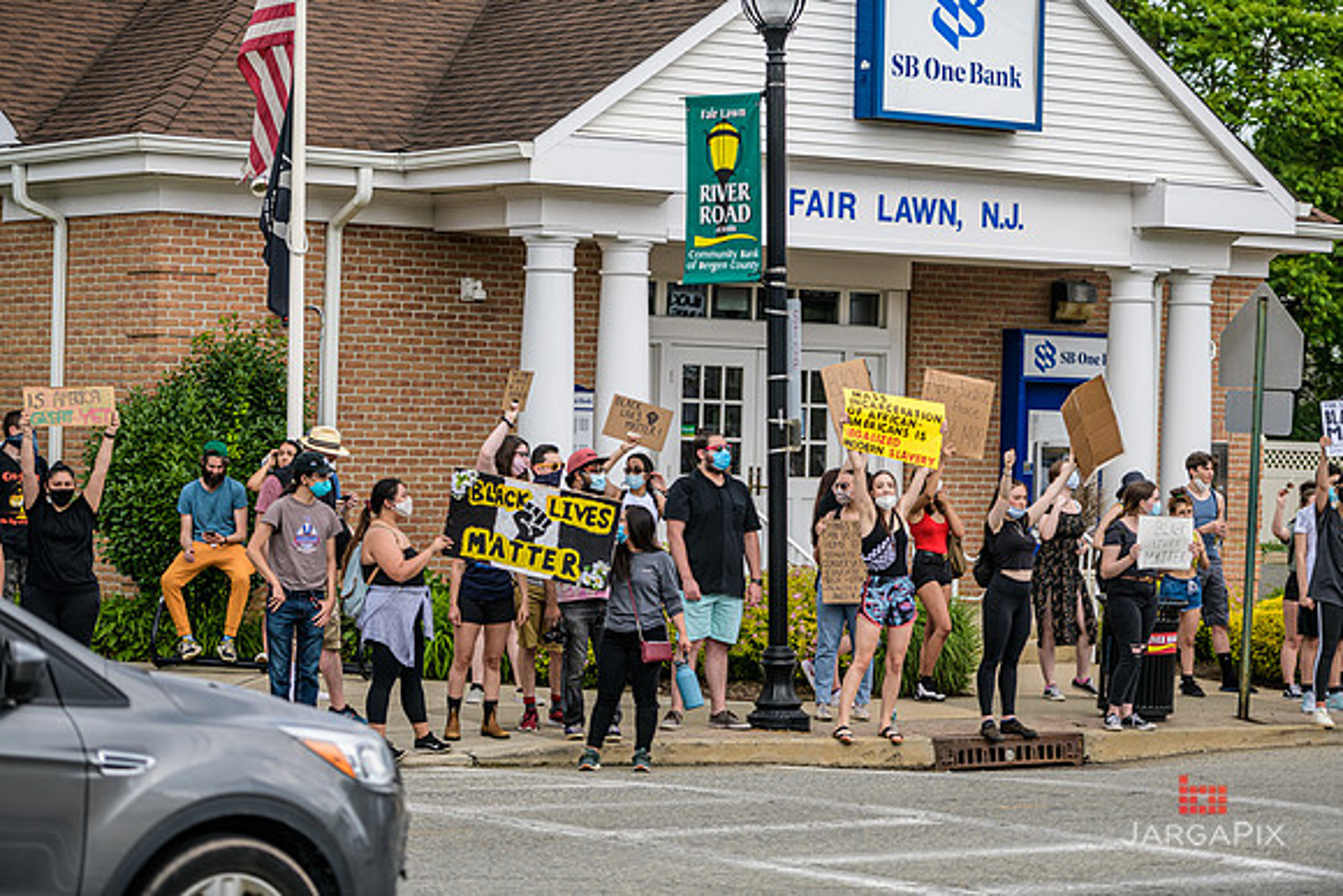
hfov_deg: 20.4
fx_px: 3731
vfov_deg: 13.7
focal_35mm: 100
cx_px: 672
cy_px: 448
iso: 200
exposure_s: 1/2500
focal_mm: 100
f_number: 3.2
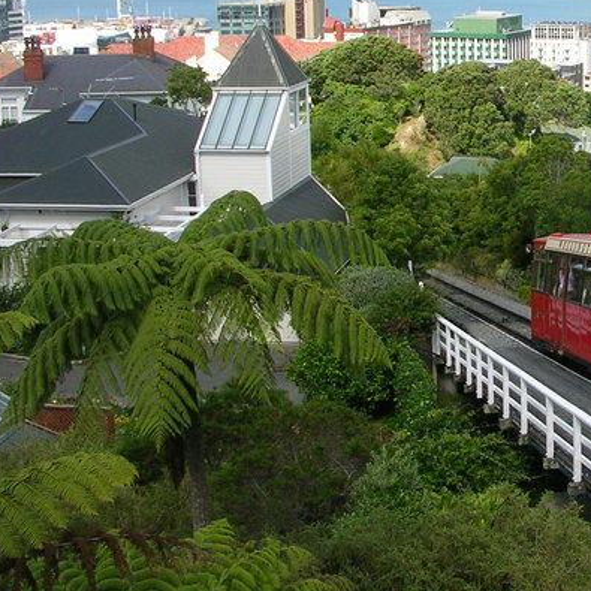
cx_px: 585
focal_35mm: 68
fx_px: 1313
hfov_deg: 24.3
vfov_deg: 25.2
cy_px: 192
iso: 50
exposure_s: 1/226
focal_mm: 5.8
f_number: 5.6
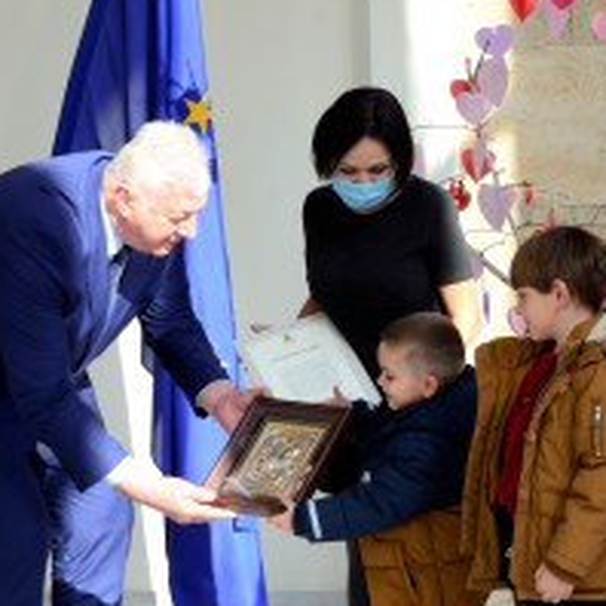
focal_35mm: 123
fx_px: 2436
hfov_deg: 14.2
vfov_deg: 14.2
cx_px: 404
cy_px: 358
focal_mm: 48
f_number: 9
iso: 1000
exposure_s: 1/320
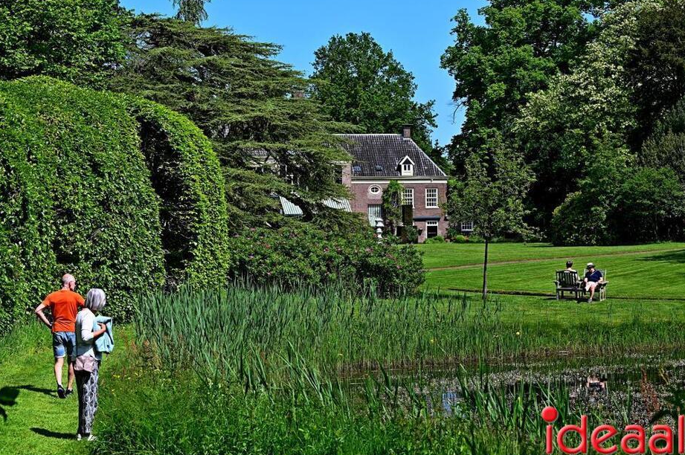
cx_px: 346
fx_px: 1635
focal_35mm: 86
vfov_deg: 15.9
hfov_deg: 23.7
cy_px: 241
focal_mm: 78
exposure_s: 1/250
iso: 125
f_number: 5.6
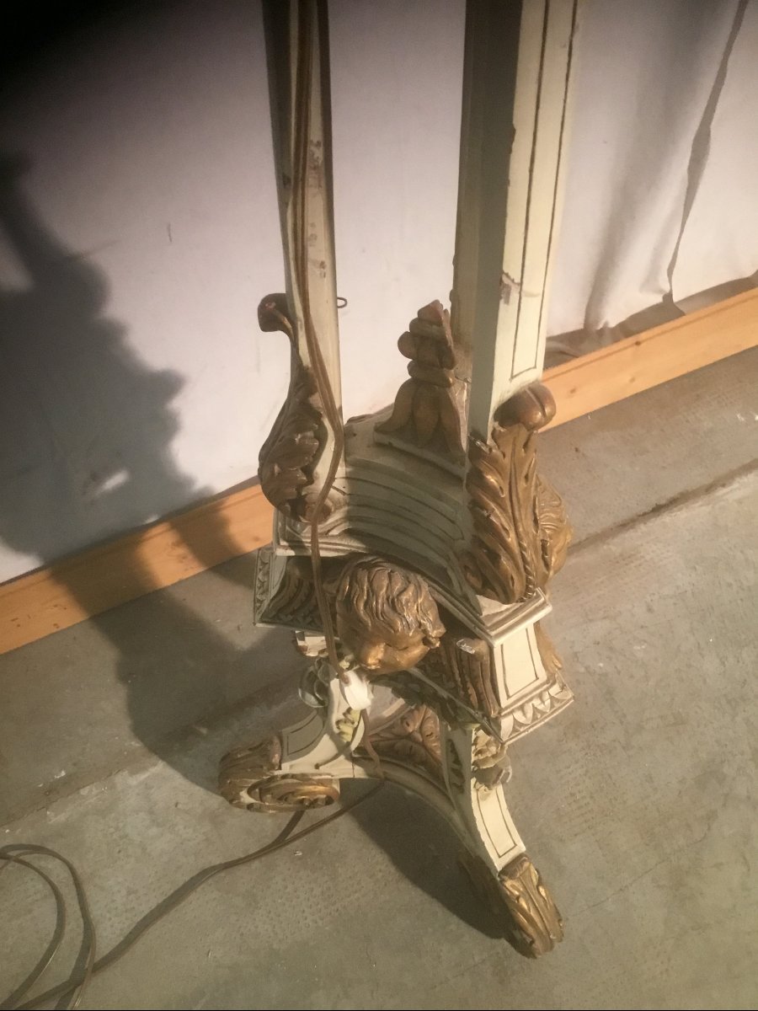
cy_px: 506
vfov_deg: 58.4
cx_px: 379
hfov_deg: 45.4
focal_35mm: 31
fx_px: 905
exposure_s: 1/33
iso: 200
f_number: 2.4
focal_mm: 3.3
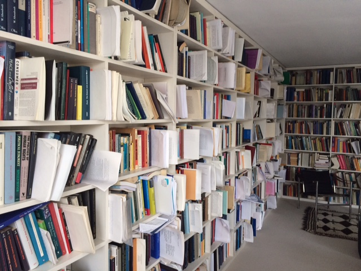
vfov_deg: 48.2
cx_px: 180
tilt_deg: -2.0
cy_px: 136
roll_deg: -0.6
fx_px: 302
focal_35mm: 29
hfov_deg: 61.7
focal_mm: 4.15
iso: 50
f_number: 2.2
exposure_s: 1/33
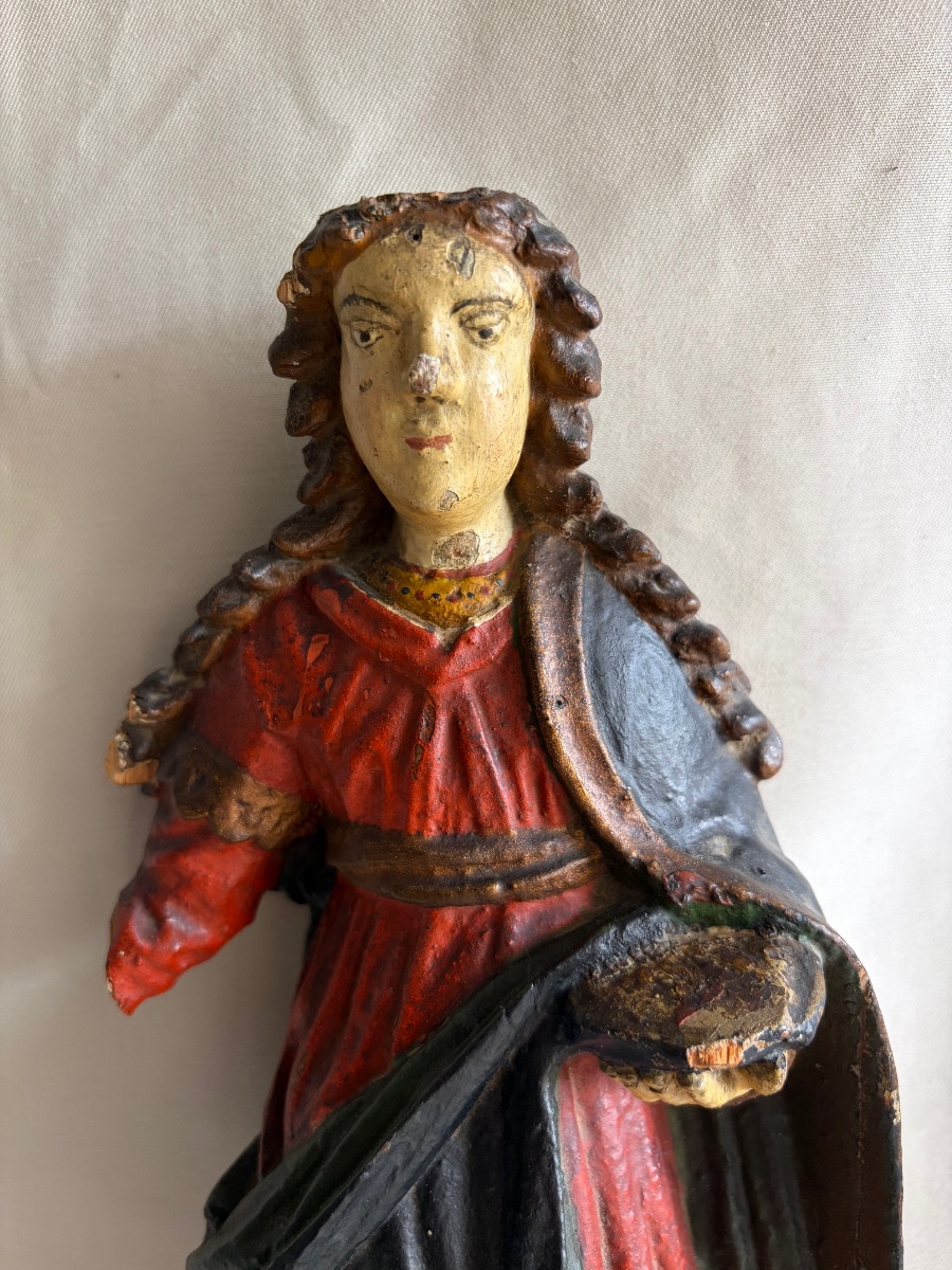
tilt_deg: -11.2
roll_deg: -1.9
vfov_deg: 67.3
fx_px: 953
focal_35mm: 26
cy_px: 635
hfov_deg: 53.1
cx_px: 476
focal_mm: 5.96
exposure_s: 1/60
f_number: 1.6
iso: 160
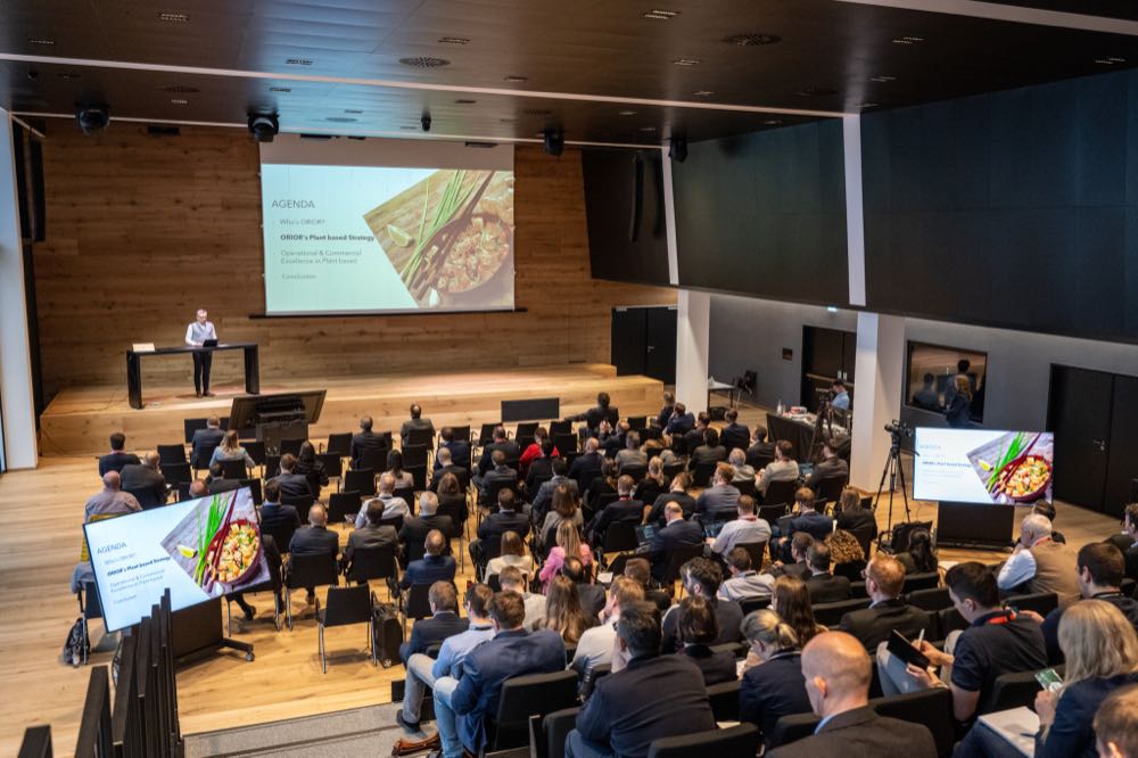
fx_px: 995
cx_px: 569
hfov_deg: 59.5
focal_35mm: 32
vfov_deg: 41.7
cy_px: 379
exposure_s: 1/200
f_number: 4
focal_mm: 31.5
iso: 2500
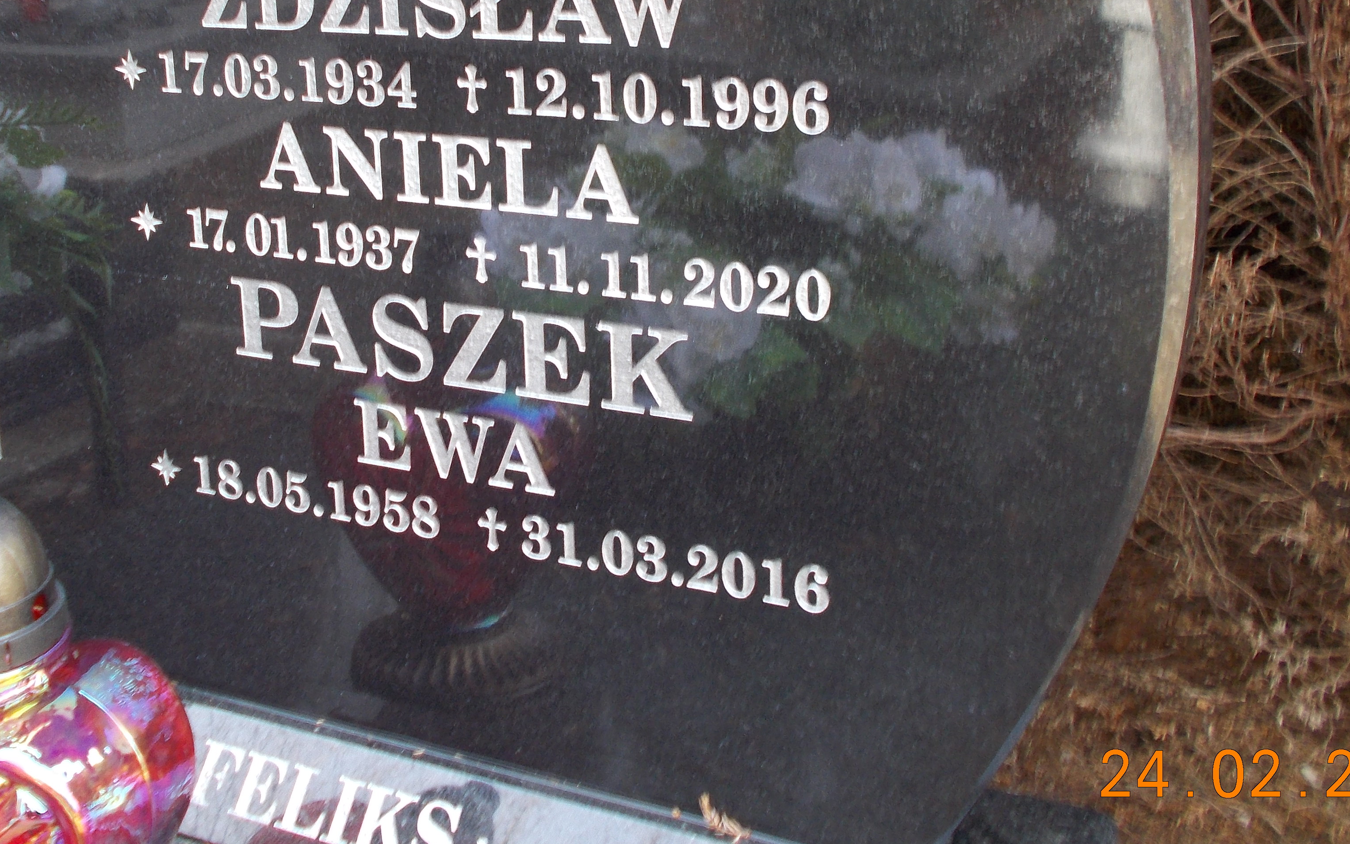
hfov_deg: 41.7
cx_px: 555
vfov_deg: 26.5
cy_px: 191
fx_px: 1766
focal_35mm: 48
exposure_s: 1/25
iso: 100
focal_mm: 5.3
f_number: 3.4
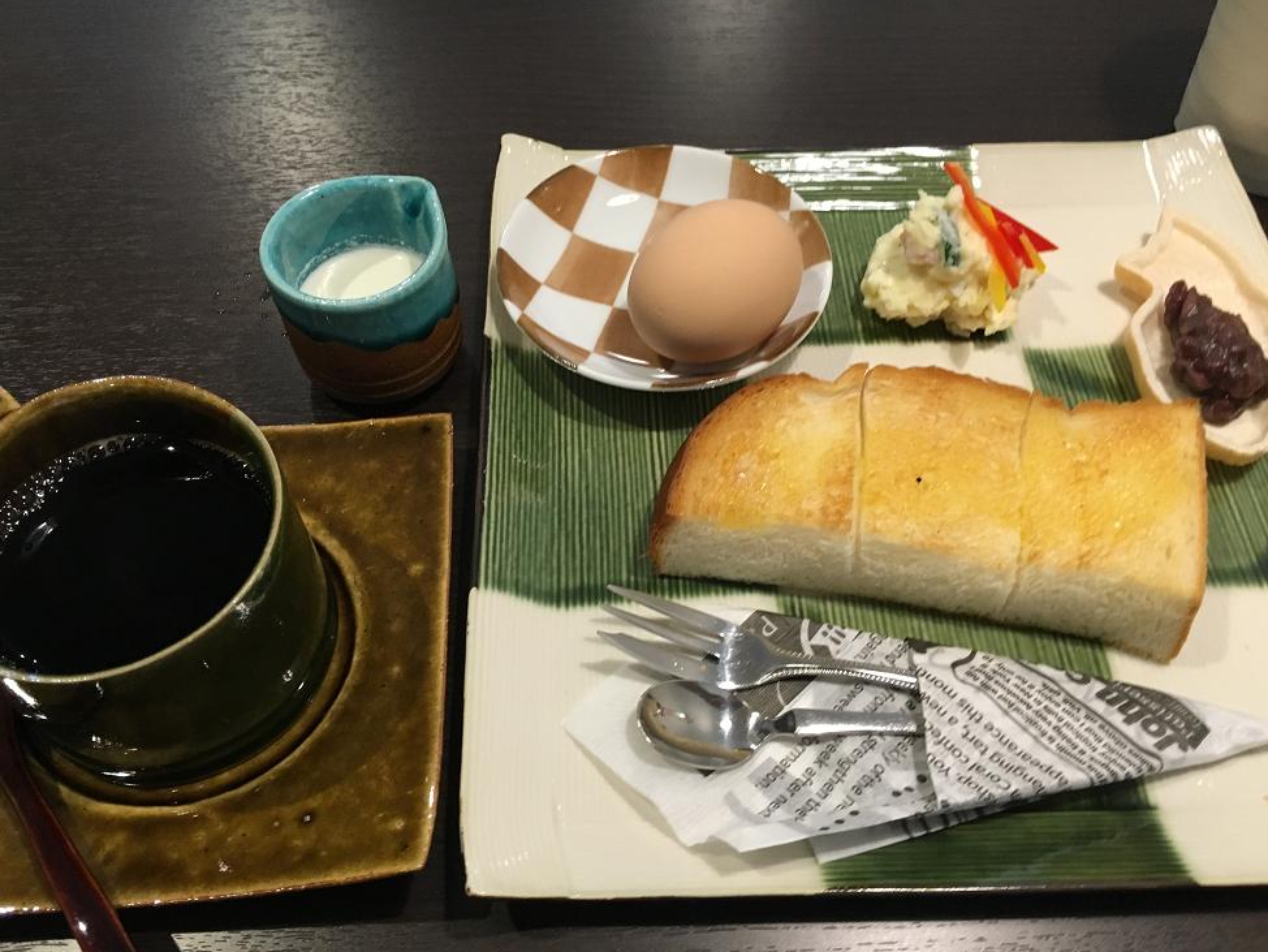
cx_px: 614
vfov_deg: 46.8
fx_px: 1099
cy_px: 484
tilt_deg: -53.8
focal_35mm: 30
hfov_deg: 59.9
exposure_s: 1/30
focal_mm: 4.15
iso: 125
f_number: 2.2
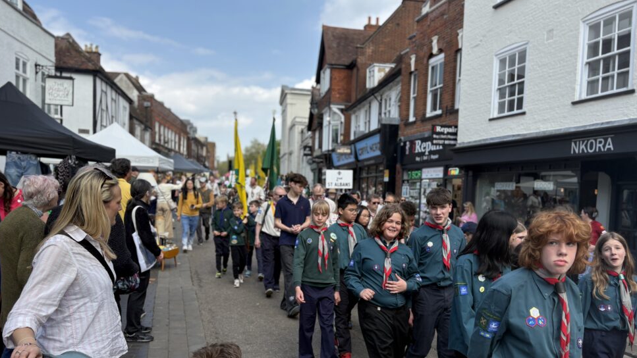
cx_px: 332
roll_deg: -1.7
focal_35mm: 30
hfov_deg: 64.3
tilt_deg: -3.3
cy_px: 221
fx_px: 507
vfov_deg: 38.7
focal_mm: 5.96
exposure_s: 1/1175
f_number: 1.6
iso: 50
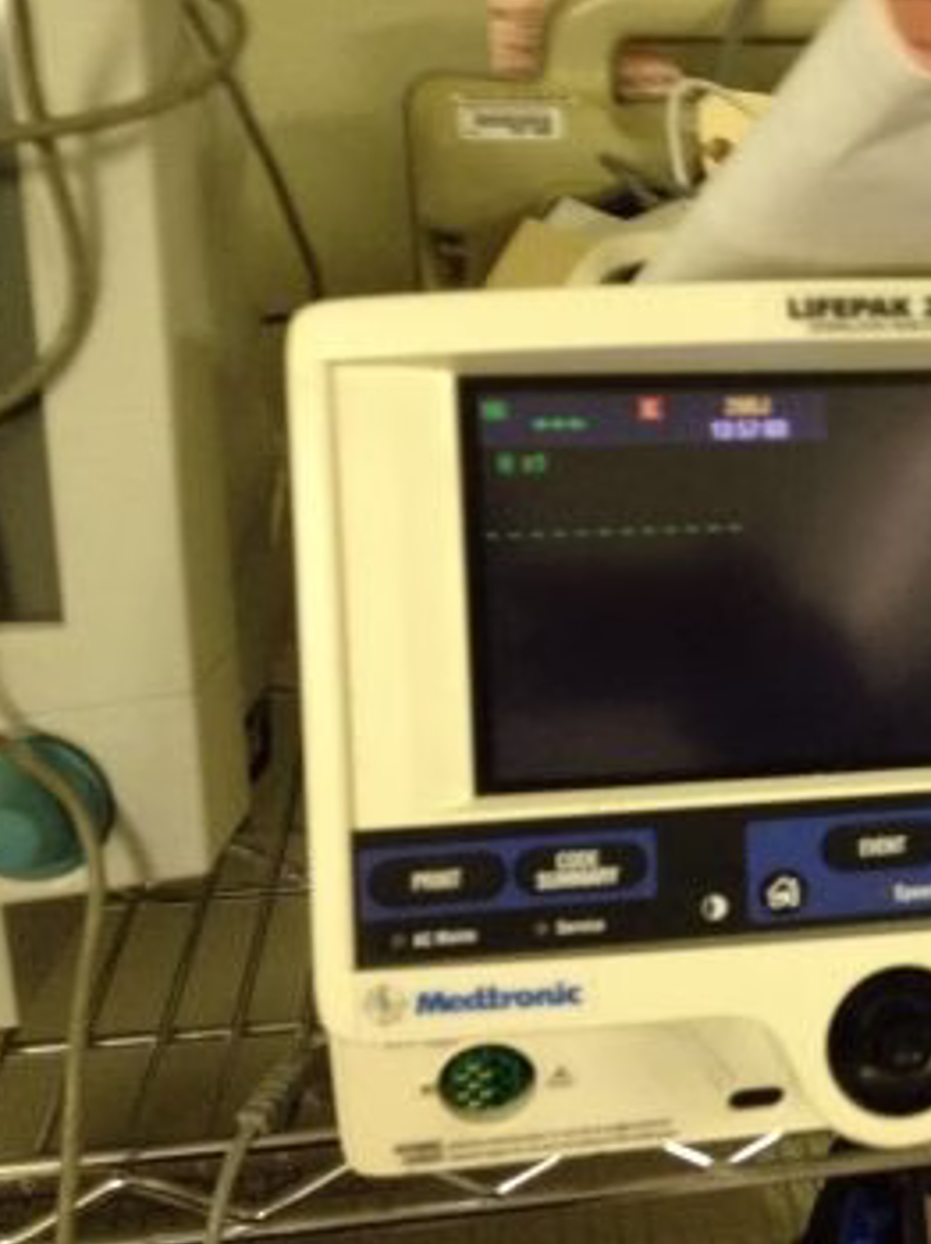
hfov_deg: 29.7
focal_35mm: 47
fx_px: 1687
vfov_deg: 40.5
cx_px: 810
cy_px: 622
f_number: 2.4
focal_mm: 4.28
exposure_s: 1/15
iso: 500
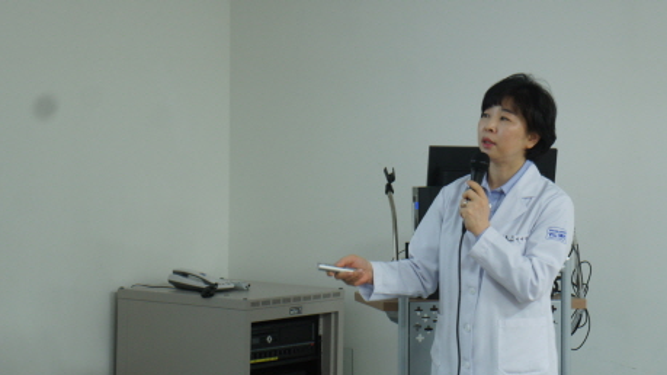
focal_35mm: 117
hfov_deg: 18.3
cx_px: 387
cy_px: 195
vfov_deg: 10.4
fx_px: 2064
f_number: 5.6
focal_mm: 55
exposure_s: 1/15
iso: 400
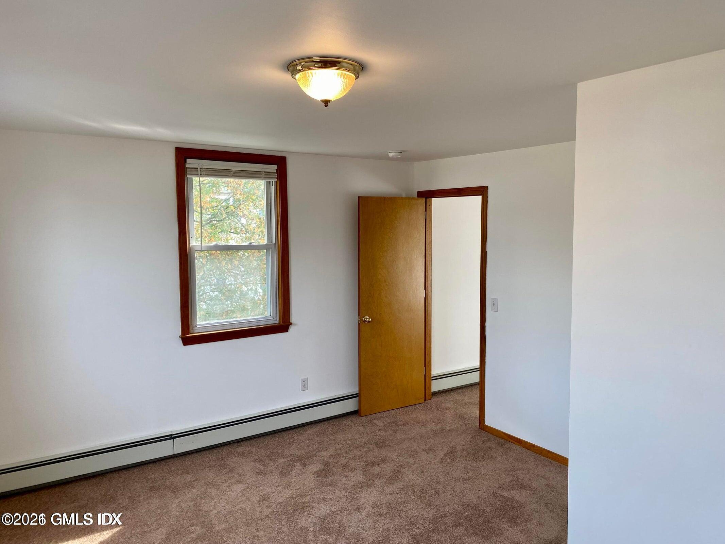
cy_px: 272
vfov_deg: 53.1
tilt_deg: -4.9
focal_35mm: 26
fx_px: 545
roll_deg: +0.6
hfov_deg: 67.3
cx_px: 362
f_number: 1.8
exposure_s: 1/120
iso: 64
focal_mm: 4.25
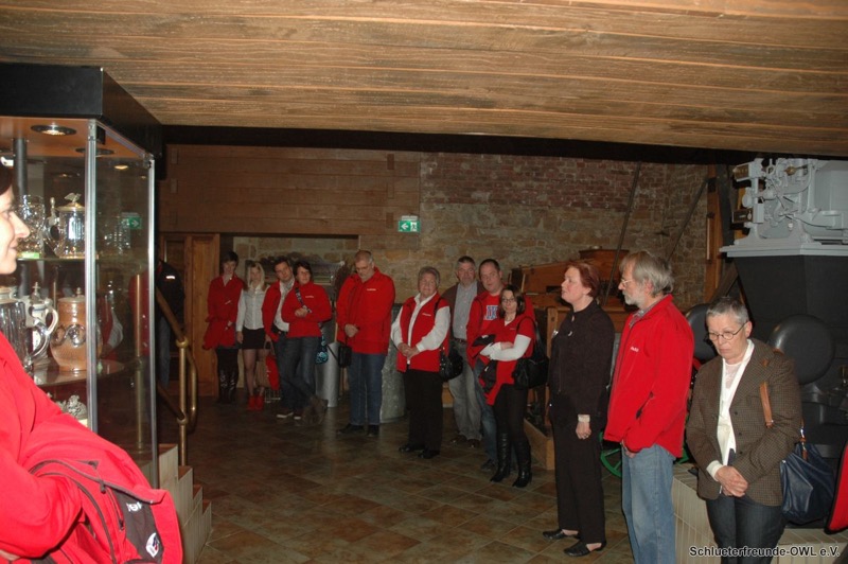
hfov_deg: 67.4
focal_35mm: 27
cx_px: 424
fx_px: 635
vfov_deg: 47.9
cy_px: 282
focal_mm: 18
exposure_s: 1/60
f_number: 3.5
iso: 400
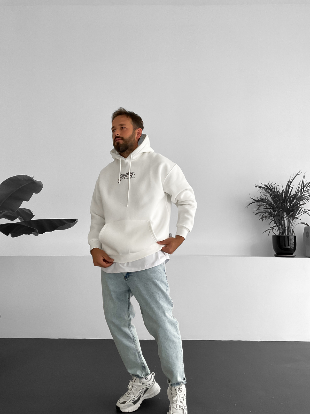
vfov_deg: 61.7
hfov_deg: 48.2
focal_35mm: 29
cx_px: 155
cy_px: 207
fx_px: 346
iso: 64
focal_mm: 3
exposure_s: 1/100
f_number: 1.8
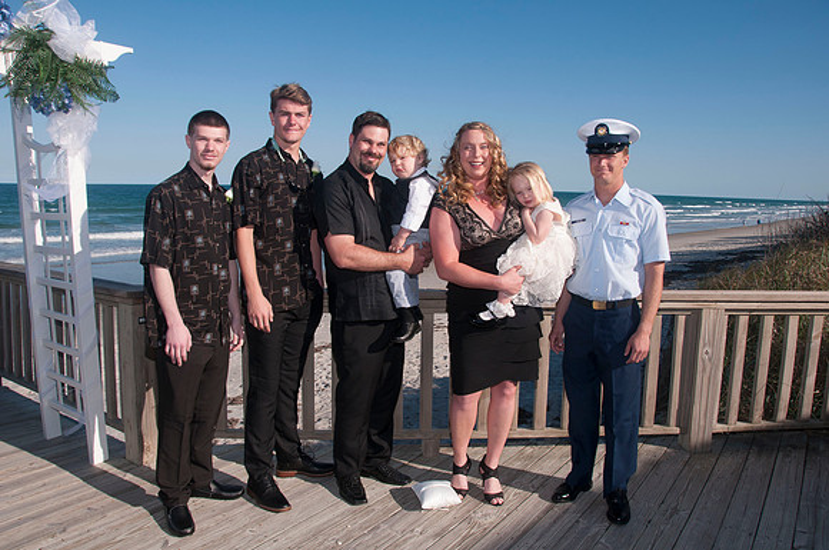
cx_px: 414
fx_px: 621
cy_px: 275
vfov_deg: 47.8
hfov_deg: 67.5
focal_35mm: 27
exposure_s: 1/250
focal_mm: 18
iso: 100
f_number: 11
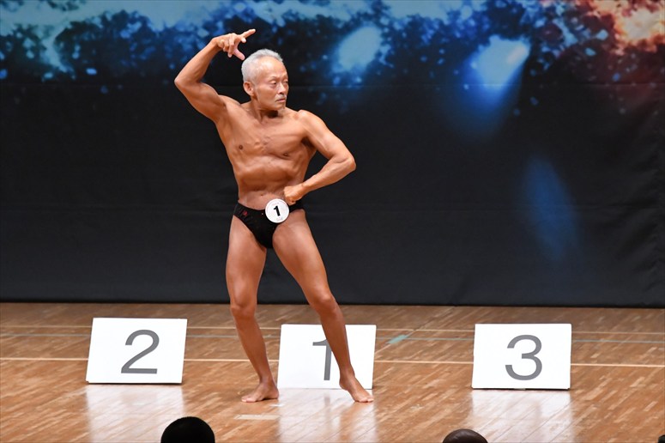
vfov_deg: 4.6
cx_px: 332
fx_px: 5539
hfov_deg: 6.9
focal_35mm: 300
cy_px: 222
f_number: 5.6
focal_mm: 200
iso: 6400
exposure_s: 1/400
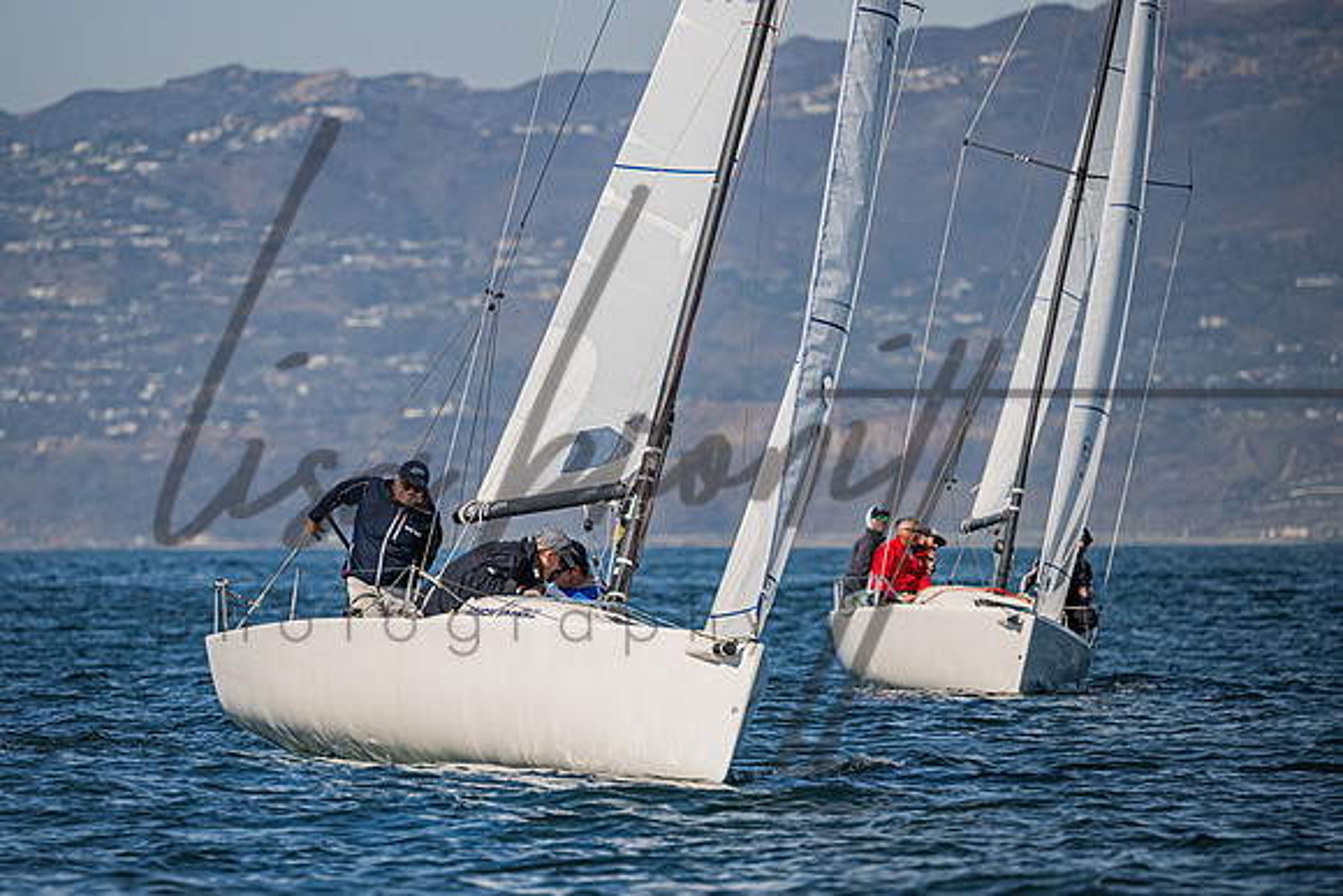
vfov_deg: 3.5
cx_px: 566
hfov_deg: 5.3
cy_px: 455
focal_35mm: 390
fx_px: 14569
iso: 320
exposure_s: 1/3200
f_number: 5.3
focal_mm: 300
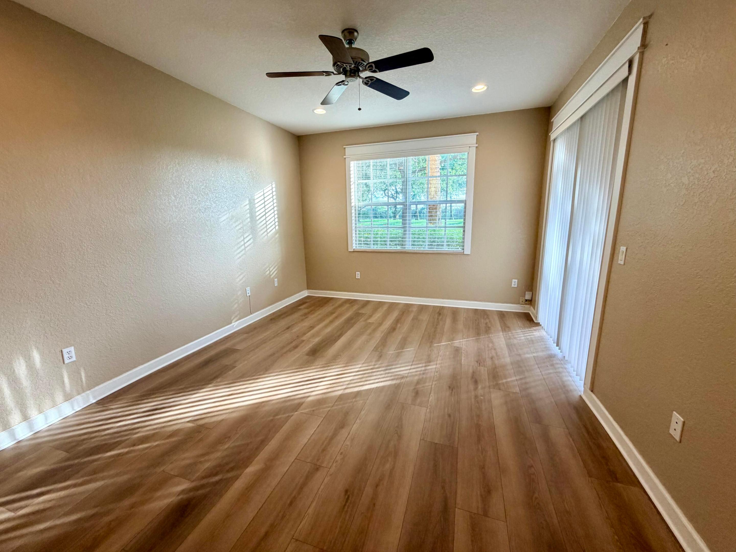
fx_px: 298
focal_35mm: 14
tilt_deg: -10.8
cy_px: 276
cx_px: 368
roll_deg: +1.5
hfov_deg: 102.1
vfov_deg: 85.7
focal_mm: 2.22
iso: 160
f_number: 2.2
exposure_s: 1/120
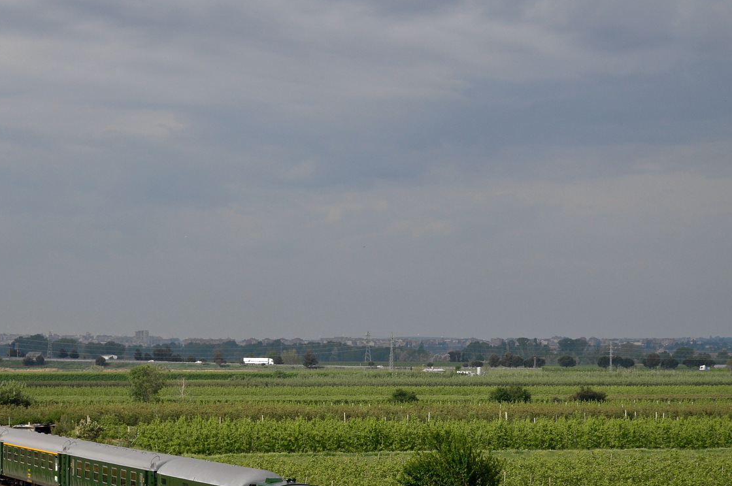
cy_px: 404
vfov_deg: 12.6
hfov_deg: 18.7
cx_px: 126
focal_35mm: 108
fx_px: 2193
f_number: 7.1
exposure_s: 1/640
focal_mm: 42
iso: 100
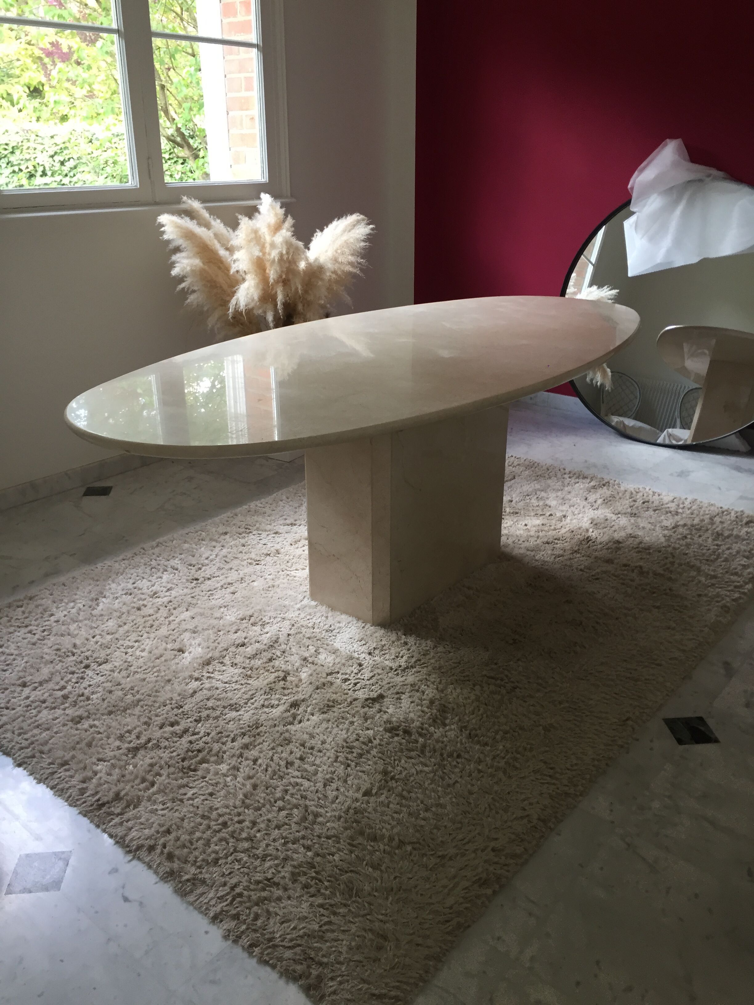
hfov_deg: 48.2
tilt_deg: -20.2
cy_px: 502
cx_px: 377
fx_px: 842
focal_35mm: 29
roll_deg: +0.6
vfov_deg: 61.7
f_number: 2.2
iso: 40
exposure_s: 1/33
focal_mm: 4.15
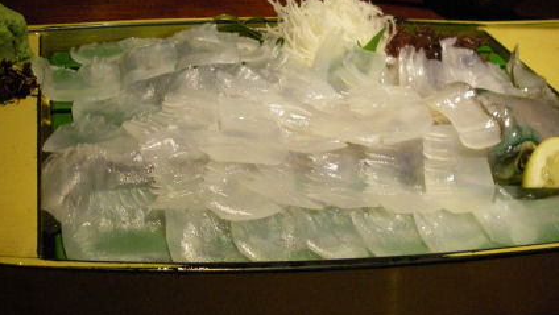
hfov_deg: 48.3
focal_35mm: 42
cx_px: 277
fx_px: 623
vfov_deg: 28.4
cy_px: 155
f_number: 3.3
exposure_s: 1/30
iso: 400
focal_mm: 6.3
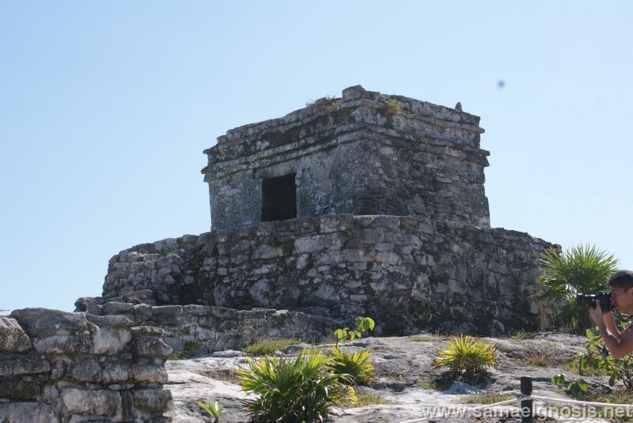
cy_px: 212
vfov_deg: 18.2
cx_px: 316
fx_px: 1320
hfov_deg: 27.0
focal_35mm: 75
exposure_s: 1/100
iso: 100
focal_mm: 50
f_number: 13
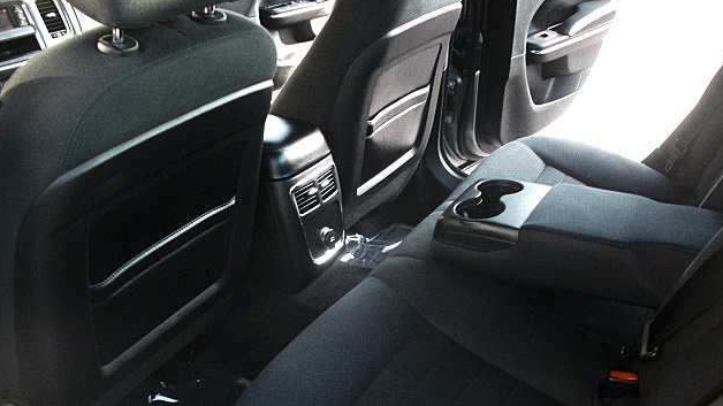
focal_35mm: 40
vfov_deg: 29.5
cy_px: 260
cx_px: 362
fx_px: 767
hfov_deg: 50.5
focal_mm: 6.3
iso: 800
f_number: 2.8
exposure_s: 1/125
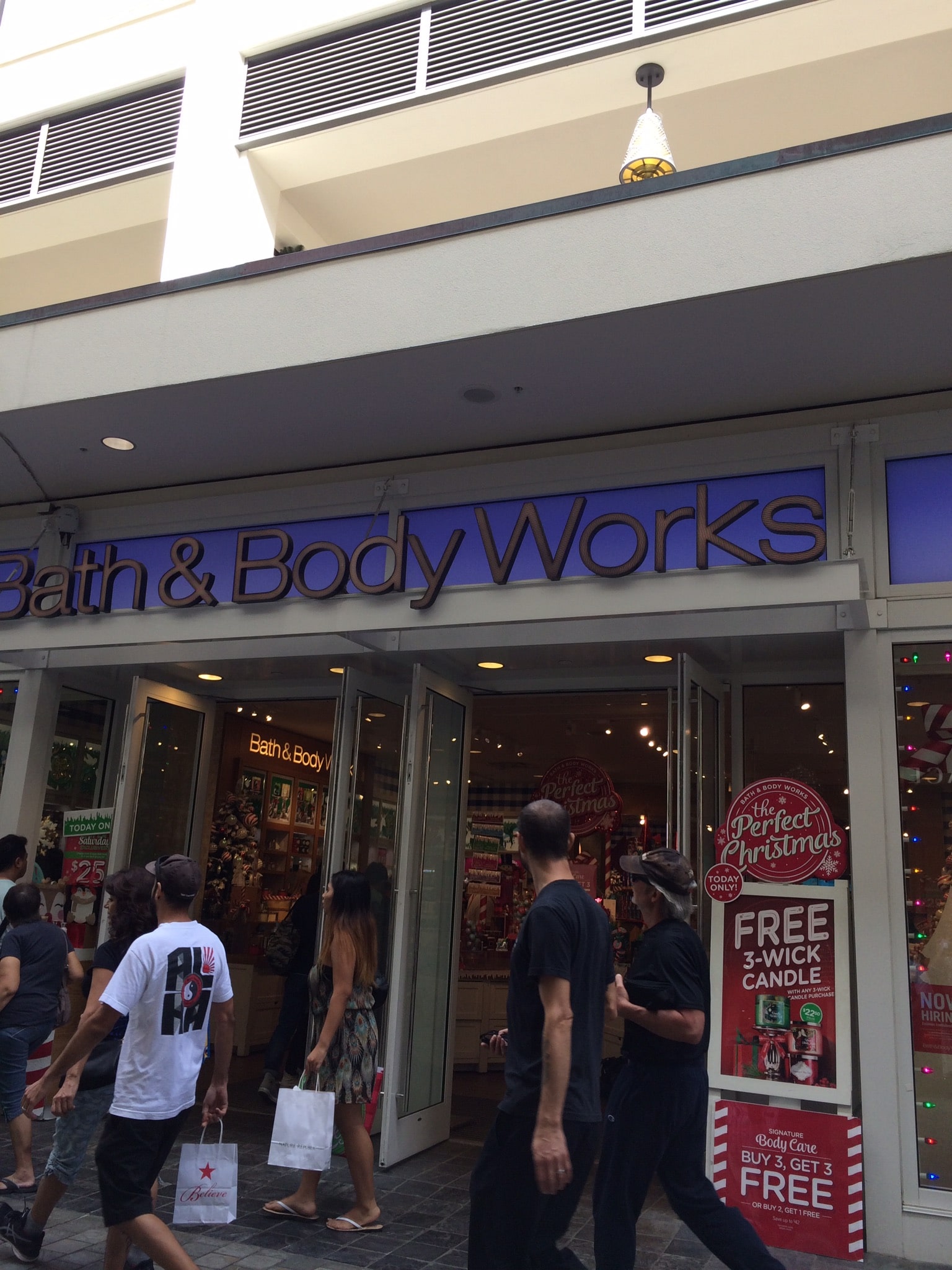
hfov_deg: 48.2
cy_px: 635
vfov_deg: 61.7
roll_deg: -1.9
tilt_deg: +12.5
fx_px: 1063
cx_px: 476
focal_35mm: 29
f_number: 2.2
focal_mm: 4.15
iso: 32
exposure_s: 1/258
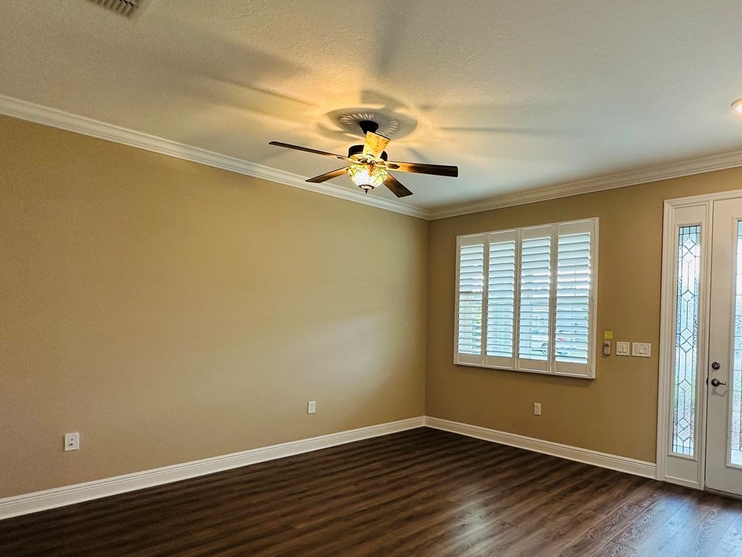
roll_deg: -1.4
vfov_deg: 60.7
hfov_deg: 74.4
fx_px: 472
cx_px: 483
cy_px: 326
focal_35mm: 22
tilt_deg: -0.5
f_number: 2.2
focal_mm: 2.22
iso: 200
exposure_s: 1/120
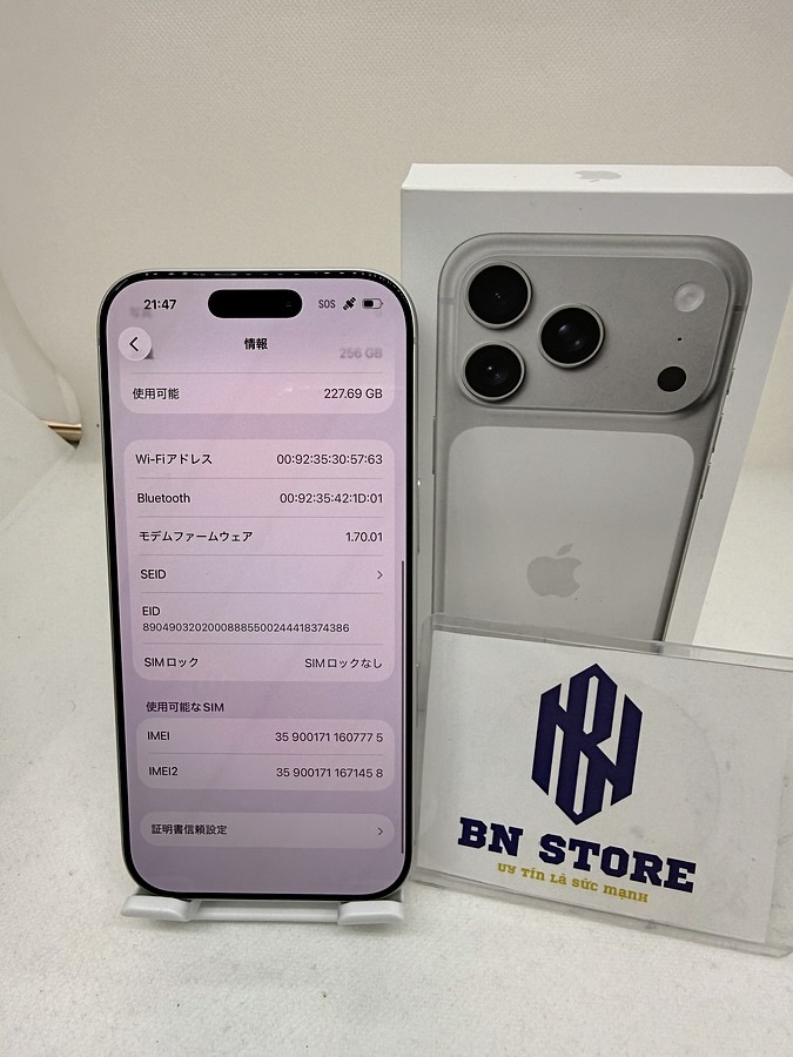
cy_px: 528
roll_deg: +0.4
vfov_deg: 71.6
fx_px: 733
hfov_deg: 56.8
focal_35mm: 24
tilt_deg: -31.3
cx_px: 396
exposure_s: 1/158
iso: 40
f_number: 2.2
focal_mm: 2.22
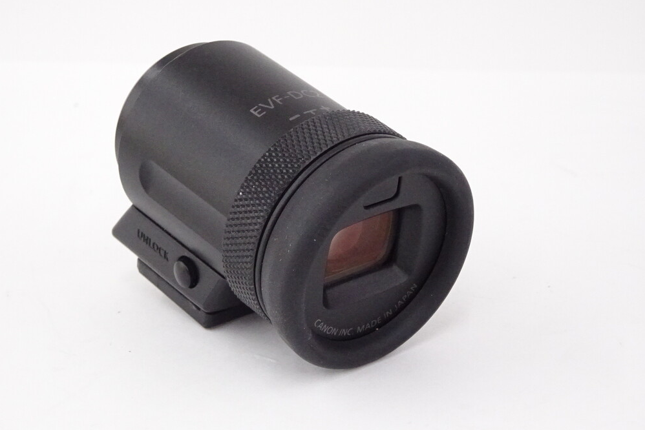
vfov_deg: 12.5
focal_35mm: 110
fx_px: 1971
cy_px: 216
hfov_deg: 18.6
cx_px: 280
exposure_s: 1/100
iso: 800
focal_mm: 14.99
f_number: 5
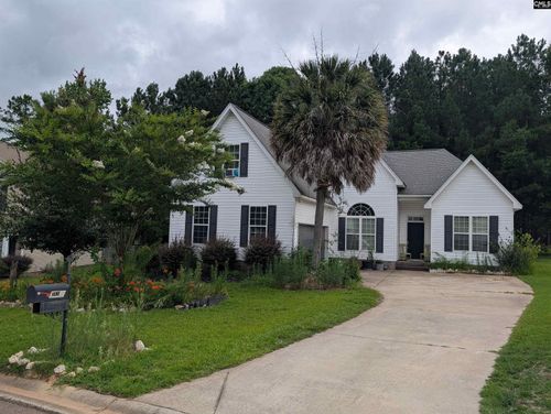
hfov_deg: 71.5
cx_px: 276
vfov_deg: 56.9
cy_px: 207
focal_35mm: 24
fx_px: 382
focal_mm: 6.9
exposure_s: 1/236
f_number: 1.68
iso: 17
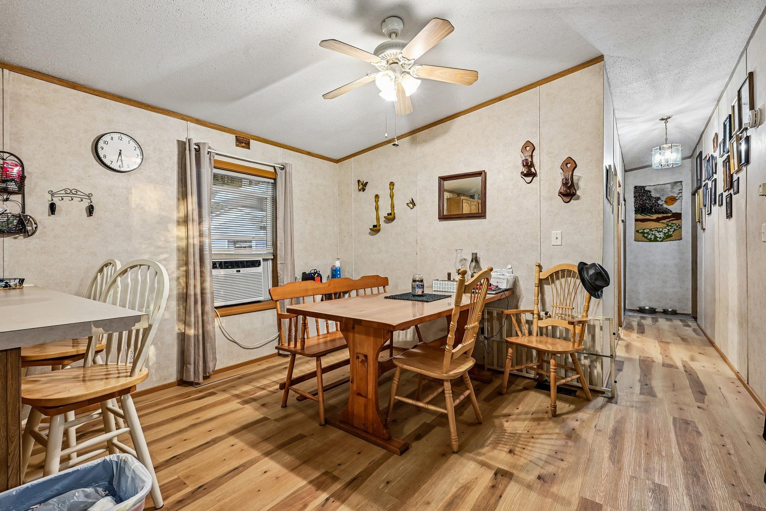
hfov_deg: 96.7
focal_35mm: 16
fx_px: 340
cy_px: 256
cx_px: 383
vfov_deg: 73.7
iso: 400
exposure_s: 1/2.5
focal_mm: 16
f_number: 8
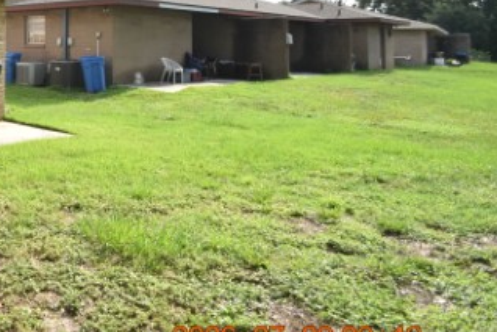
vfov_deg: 36.0
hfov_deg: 44.4
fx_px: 469
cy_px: 19
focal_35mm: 34
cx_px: -34
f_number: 3.5
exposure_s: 1/4000
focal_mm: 10
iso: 800
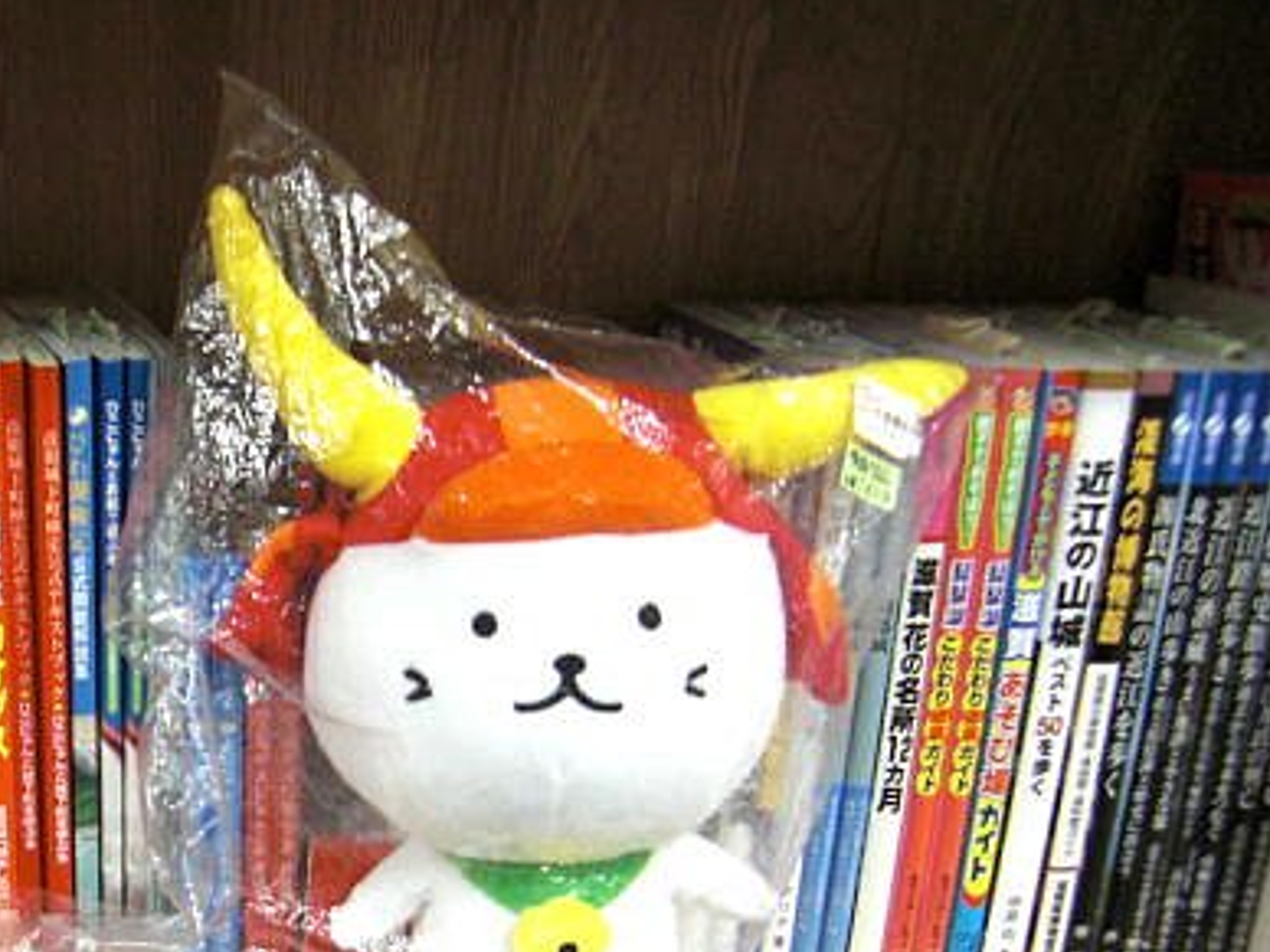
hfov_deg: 34.9
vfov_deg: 27.3
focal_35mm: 52
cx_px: 147
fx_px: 1908
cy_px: 798
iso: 200
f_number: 2.6
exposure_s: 1/60
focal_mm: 4.9
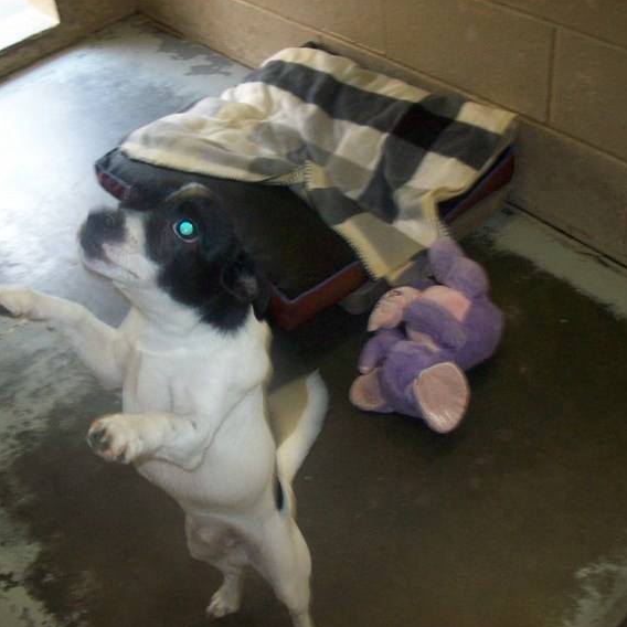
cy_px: 314
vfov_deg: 39.2
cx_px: 280
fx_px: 881
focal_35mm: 43
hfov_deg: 39.1
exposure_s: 1/64
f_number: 2.7
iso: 200
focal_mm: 6
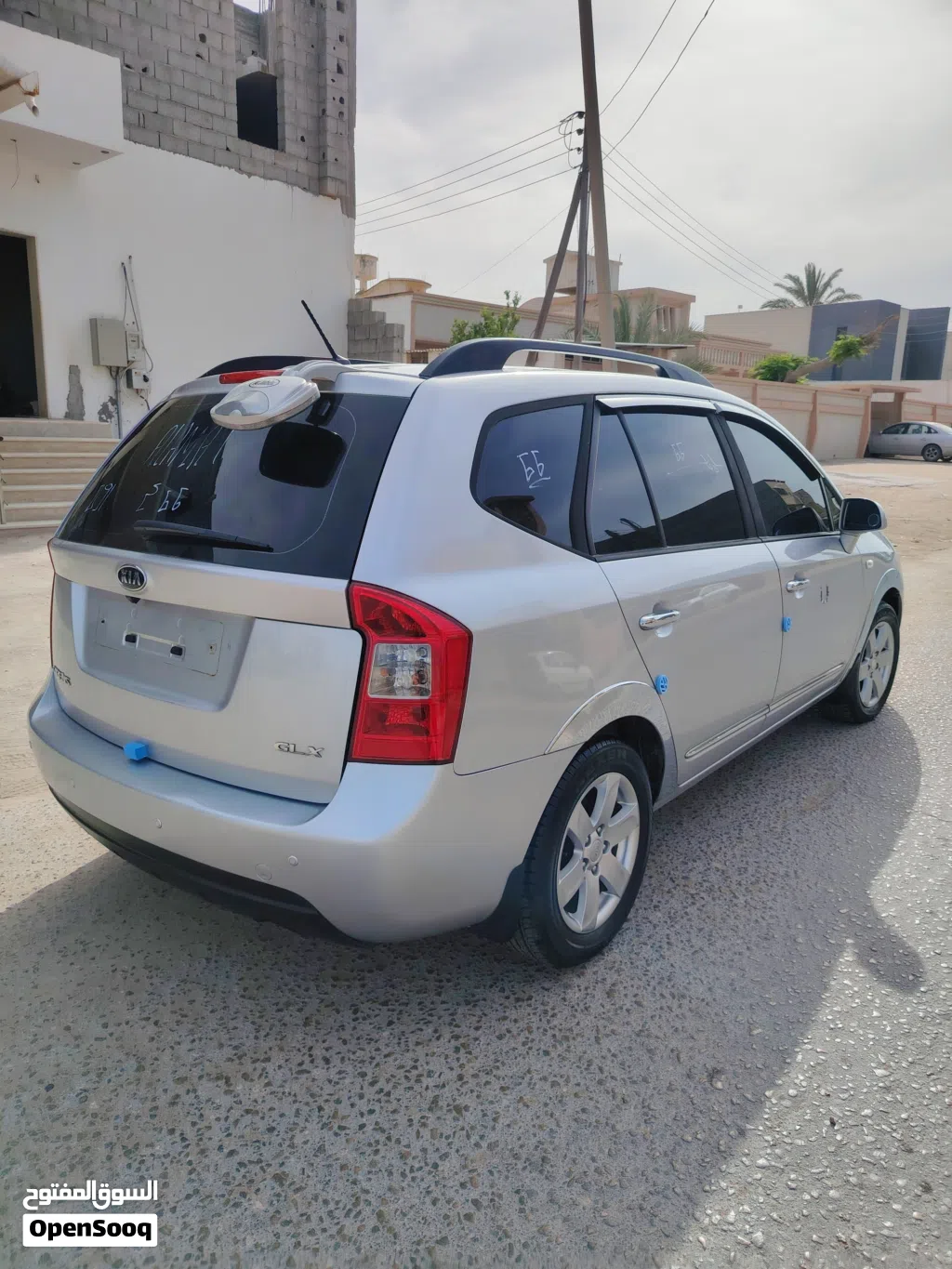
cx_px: 476
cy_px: 634
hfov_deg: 56.8
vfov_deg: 71.6
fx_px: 880
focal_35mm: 24
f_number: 1.75
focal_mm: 5.25
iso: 101
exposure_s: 1/1653
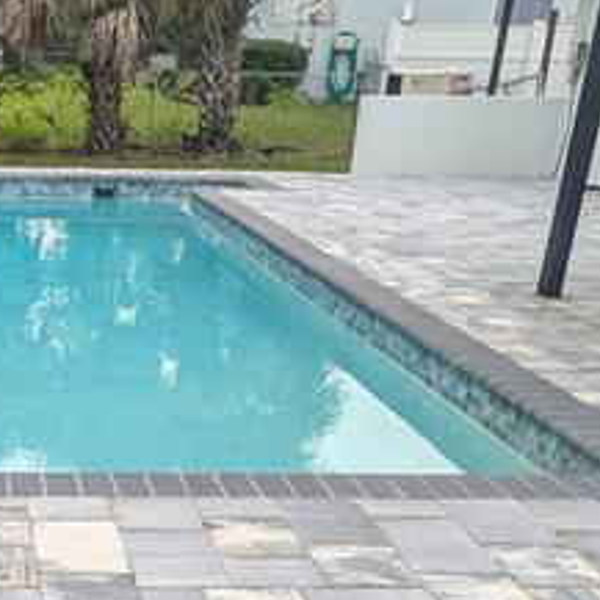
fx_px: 981
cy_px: 525
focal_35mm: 50
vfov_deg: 32.5
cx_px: -3
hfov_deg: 31.4
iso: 50
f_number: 1.7
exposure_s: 1/2128
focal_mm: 2.02
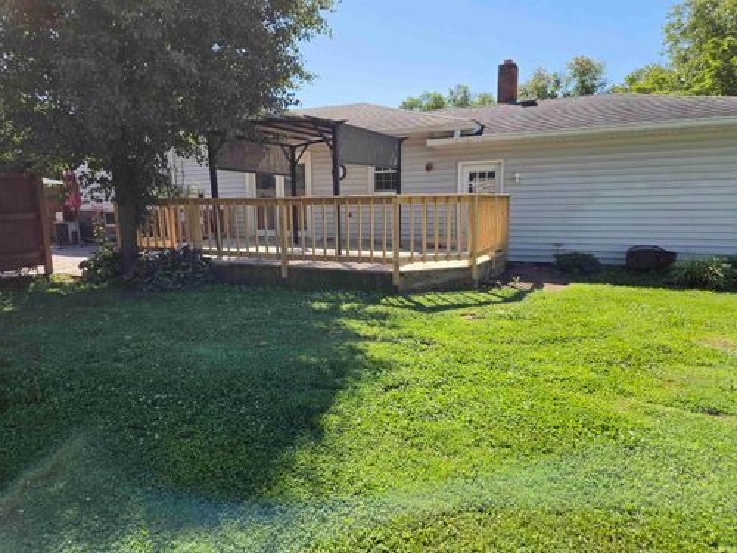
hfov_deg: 73.9
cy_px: 276
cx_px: 368
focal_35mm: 23
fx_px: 490
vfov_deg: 58.9
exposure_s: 1/3436
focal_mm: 5.4
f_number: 1.8
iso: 80
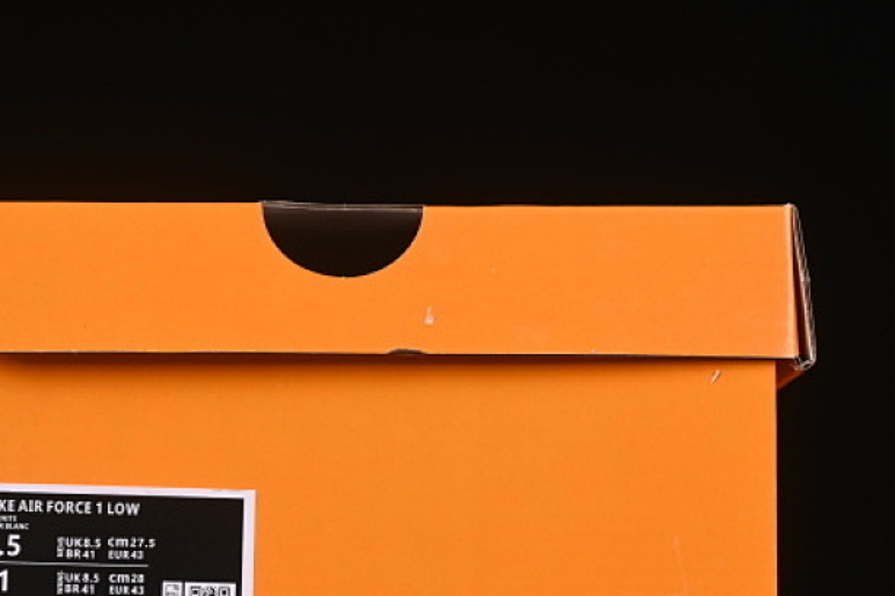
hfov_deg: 15.5
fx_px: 3281
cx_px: 332
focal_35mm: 132
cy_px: 357
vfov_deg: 10.4
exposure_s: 1/60
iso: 160
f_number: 8
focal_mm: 50
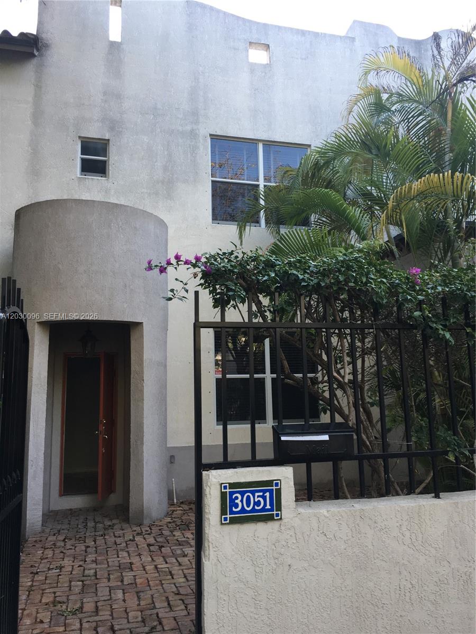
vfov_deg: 61.7
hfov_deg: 48.2
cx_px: 238
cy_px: 317
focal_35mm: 29
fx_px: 532
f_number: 2.2
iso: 40
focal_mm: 4.15
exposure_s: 1/120
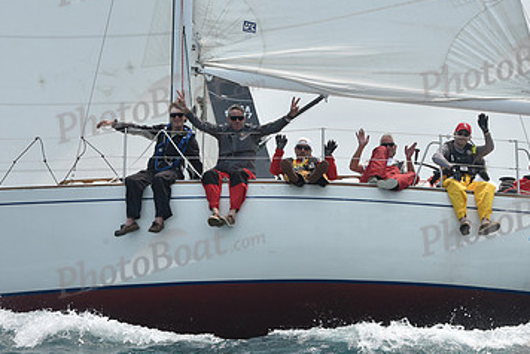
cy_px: 161
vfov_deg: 8.3
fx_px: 2446
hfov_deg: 12.4
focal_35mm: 166
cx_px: 344
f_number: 10
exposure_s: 1/800
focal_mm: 102
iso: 250
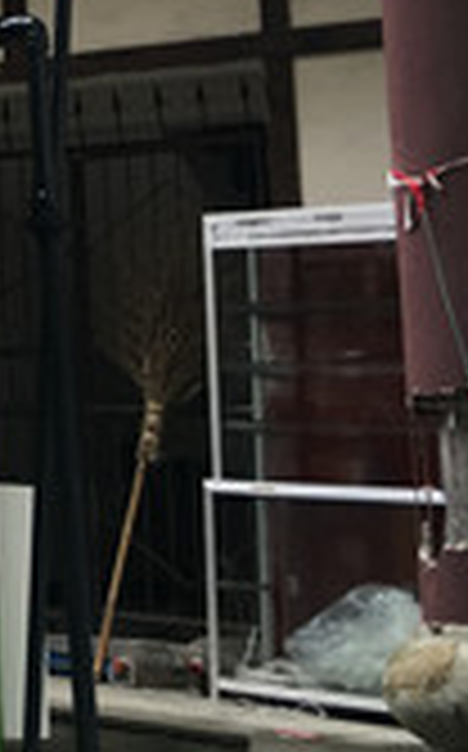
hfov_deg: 11.8
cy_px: -16
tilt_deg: +14.5
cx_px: -616
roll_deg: -2.2
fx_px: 1882
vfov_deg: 21.7
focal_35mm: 92
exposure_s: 1/176
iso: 25
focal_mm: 4.15
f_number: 2.2
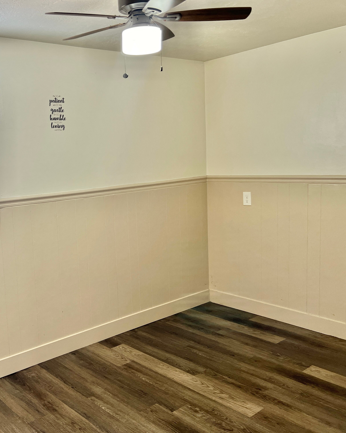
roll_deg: +2.5
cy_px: 217
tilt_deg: -7.9
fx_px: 435
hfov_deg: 41.5
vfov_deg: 52.8
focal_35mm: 34
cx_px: 68
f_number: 1.5
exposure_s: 1/120
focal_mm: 5.7
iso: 100
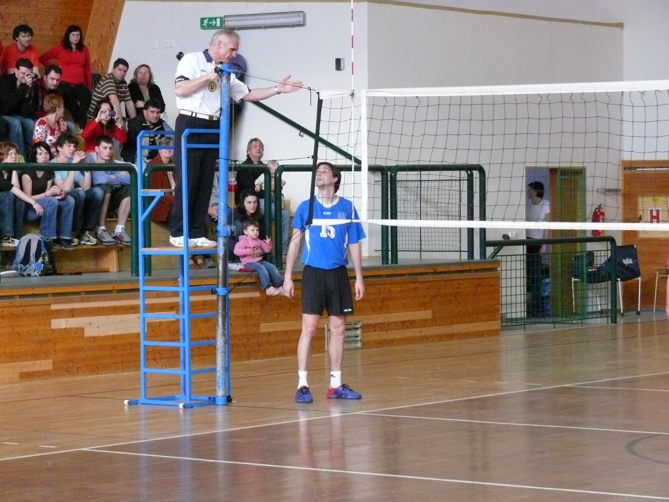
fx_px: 2281
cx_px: 334
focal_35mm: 118
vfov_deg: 12.6
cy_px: 251
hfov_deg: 16.7
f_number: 3.6
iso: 800
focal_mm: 22.5
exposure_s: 1/160
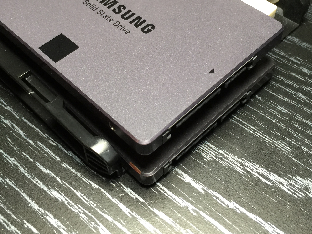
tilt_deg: -46.3
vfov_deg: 29.4
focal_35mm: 49
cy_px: 73
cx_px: 149
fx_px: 442
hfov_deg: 38.9
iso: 40
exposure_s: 1/30
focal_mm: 4.15
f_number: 2.2
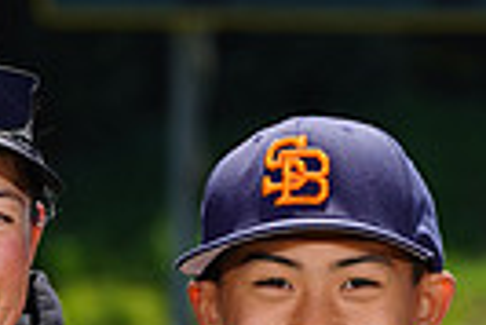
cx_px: 333
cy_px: 498
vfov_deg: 1.8
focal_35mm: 771
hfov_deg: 2.7
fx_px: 10420
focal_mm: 177
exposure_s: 1/250
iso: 100
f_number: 8
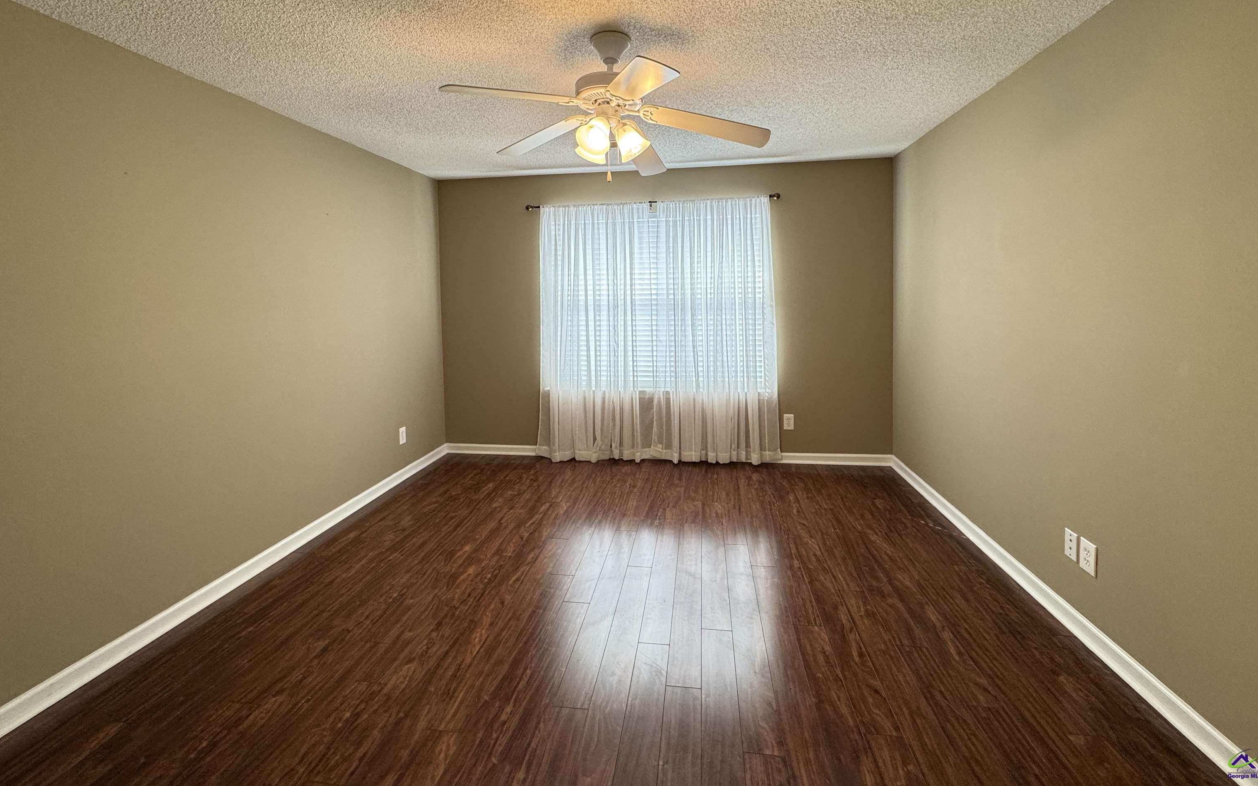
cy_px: 312
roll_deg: +0.9
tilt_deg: -2.4
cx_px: 632
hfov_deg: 101.5
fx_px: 514
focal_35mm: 15
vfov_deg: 73.9
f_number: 2.2
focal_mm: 2.22
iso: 200
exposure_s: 1/60
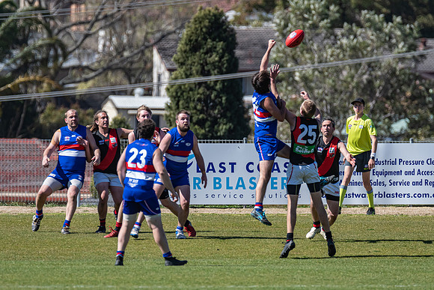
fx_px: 9606
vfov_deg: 1.7
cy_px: 154
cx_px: 227
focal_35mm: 797
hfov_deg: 2.6
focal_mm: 500
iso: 800
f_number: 8
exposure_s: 1/2500
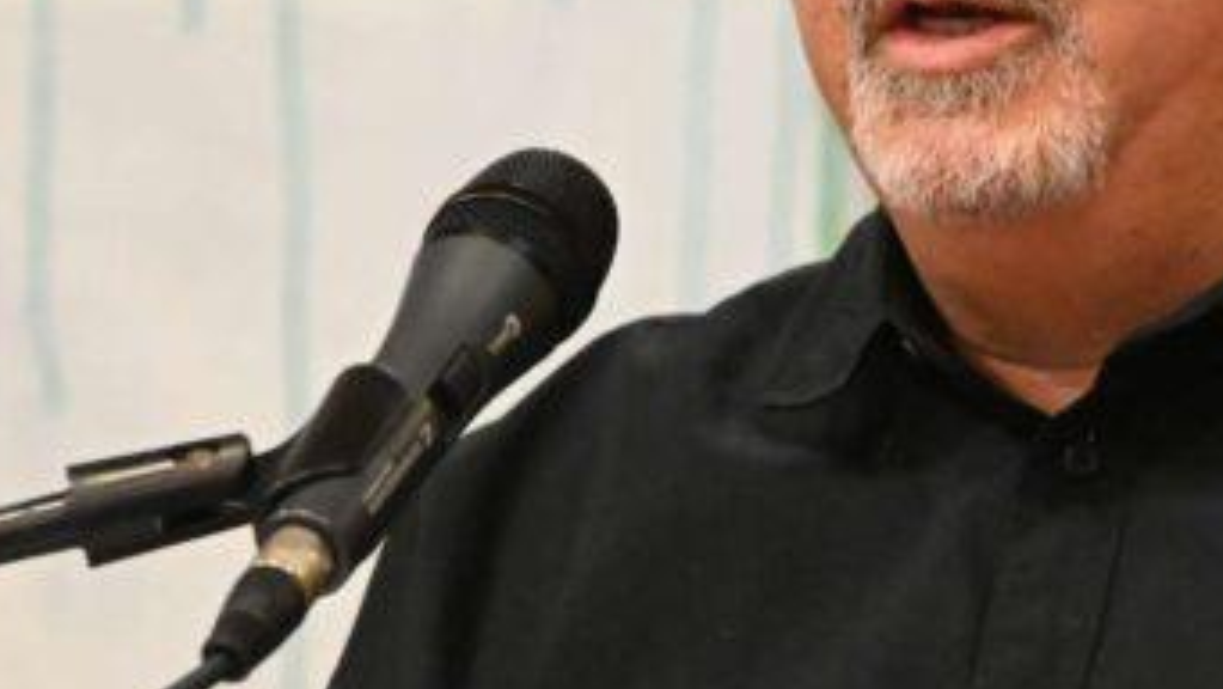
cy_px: 260
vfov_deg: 1.9
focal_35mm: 629
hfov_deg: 3.4
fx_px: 20403
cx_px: 879
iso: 10000
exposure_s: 1/200
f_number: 6.3
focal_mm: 200
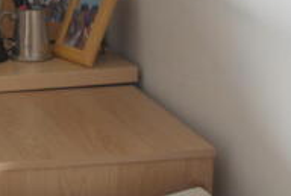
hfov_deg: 13.2
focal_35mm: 153
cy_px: 17
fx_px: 1240
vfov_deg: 9.0
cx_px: 5
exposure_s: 1/60
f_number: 5
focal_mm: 30
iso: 200
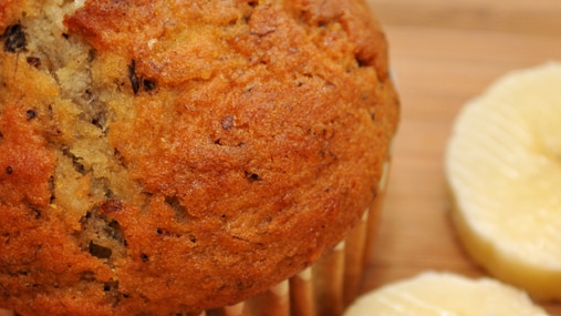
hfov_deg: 13.9
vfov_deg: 7.8
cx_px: 366
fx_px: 2305
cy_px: 227
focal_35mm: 155
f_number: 5.6
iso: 200
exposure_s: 1/60
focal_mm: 50
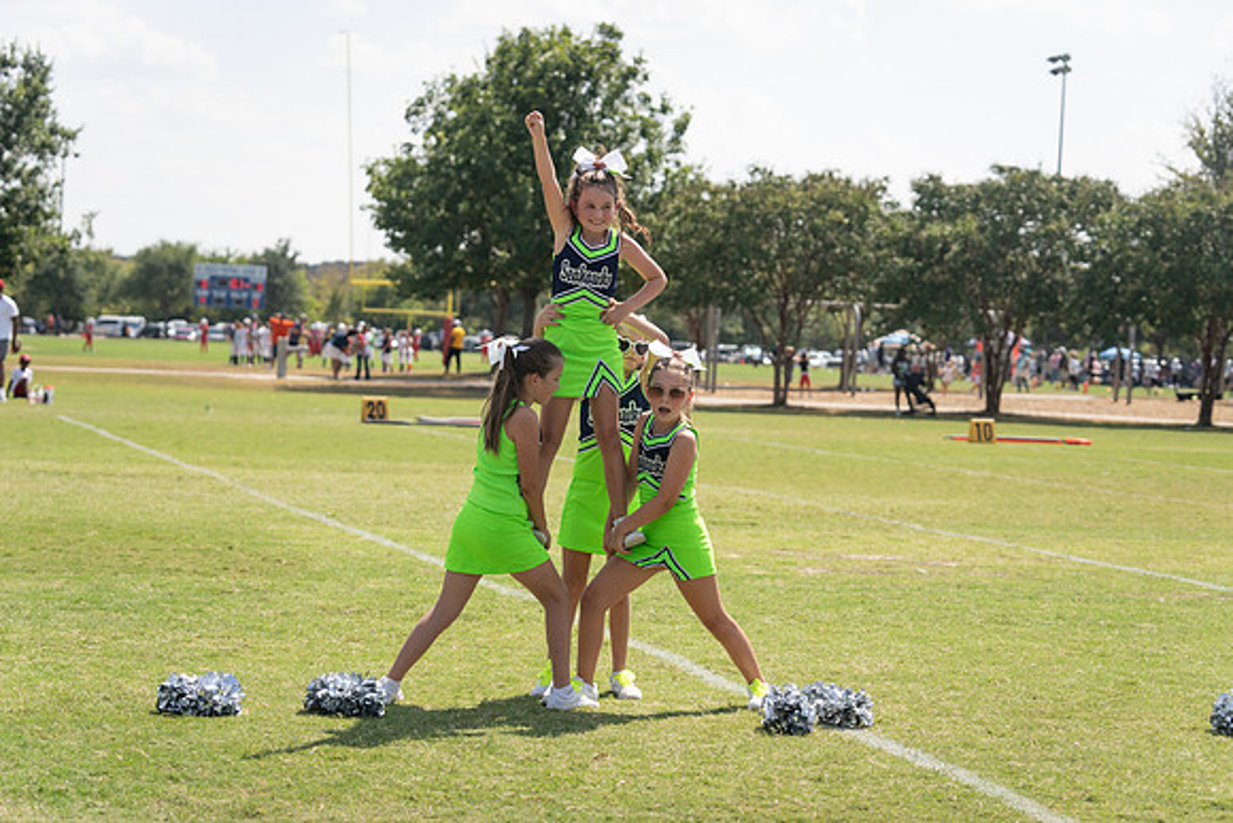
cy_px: 412
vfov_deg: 17.1
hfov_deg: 25.4
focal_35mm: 80
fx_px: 2741
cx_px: 616
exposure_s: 1/1250
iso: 160
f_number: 4
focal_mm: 80
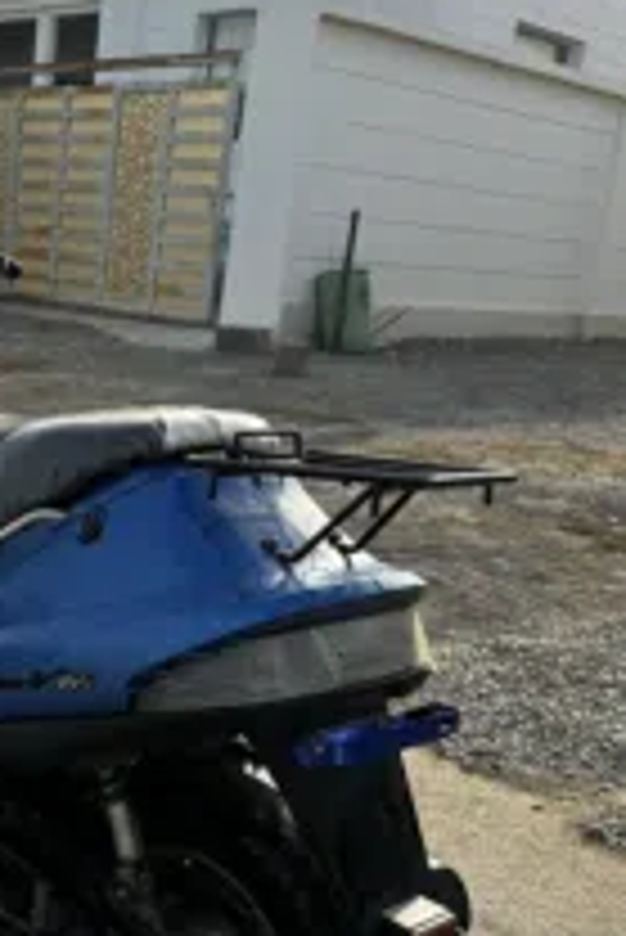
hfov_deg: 26.7
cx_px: 14
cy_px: 621
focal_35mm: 48
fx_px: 1250
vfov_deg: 40.6
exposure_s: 1/1812
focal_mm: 6.86
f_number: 1.78
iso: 80
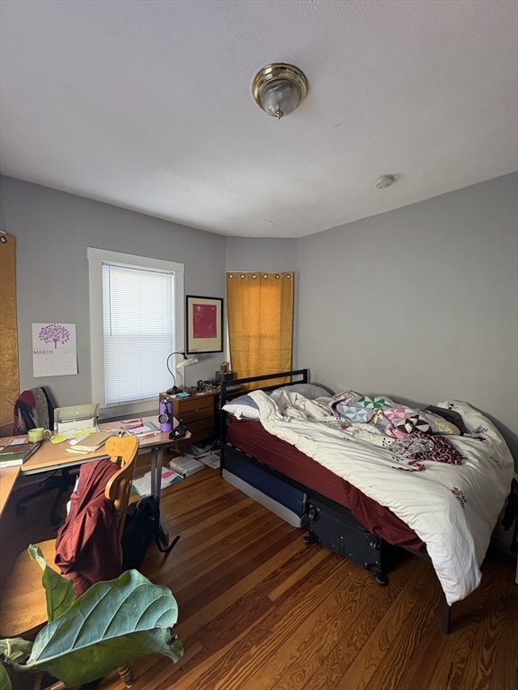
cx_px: 259
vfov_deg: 102.1
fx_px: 279
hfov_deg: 85.7
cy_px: 345
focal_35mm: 14
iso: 250
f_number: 2.2
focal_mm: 2.22
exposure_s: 1/60
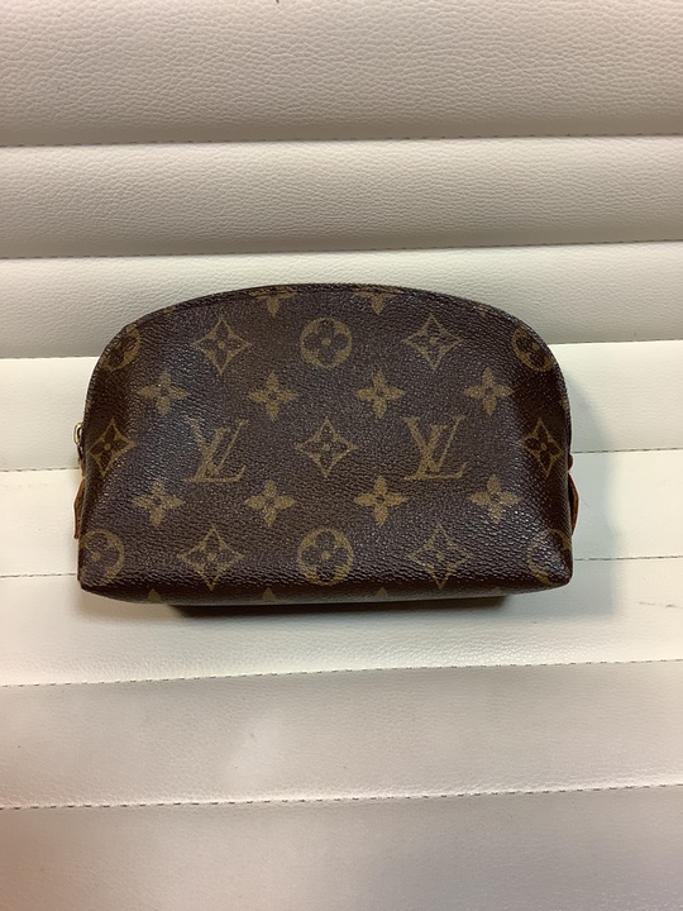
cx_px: 342
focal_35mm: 31
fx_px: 816
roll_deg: -0.7
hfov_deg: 45.4
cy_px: 456
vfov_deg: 58.4
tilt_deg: -42.8
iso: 125
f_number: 2.4
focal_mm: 3.3
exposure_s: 1/50
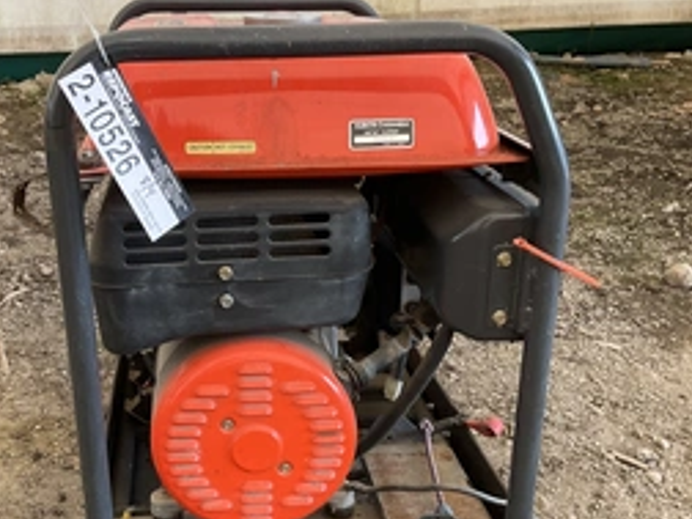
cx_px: 255
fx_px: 920
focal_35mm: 46
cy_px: 343
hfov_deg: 40.9
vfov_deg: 31.3
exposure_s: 1/122
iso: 40
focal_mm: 3
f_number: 1.8
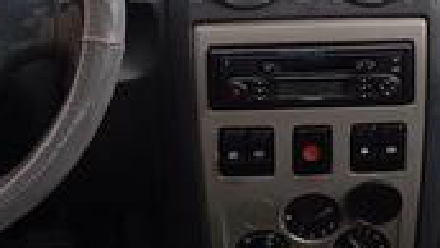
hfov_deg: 18.4
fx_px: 1354
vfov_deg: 10.3
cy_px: -50
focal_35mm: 116
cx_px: 269
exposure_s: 1/100
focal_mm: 4.22
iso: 259
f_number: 1.8
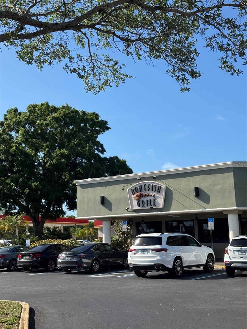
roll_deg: +1.6
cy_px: 164
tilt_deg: +9.6
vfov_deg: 39.7
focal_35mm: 48
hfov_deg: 30.3
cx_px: 124
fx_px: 457
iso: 64
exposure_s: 1/3425
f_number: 1.78
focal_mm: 6.76
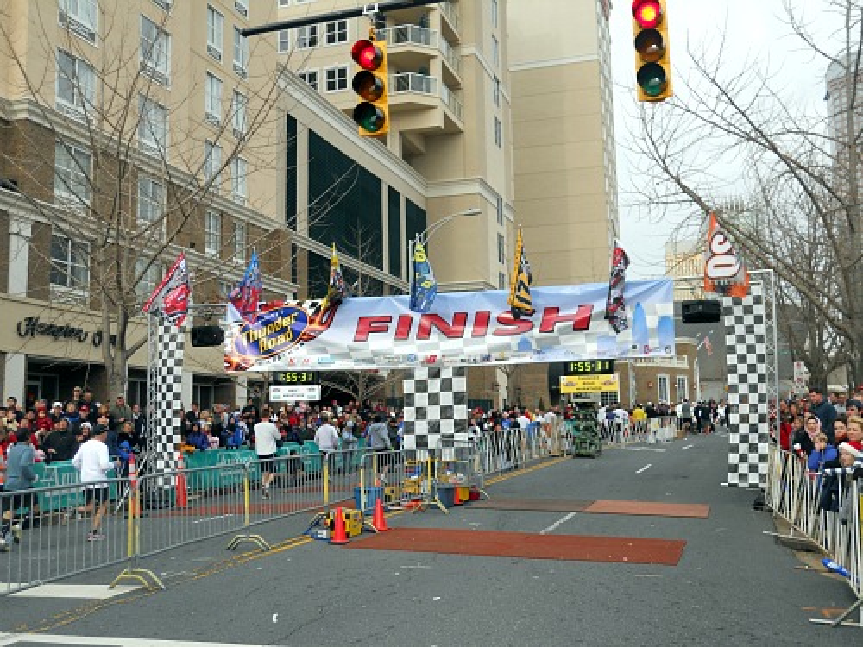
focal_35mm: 36
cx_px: 432
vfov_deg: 39.7
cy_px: 324
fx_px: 898
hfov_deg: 51.4
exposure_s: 1/320
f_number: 3
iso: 80
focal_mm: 6.4
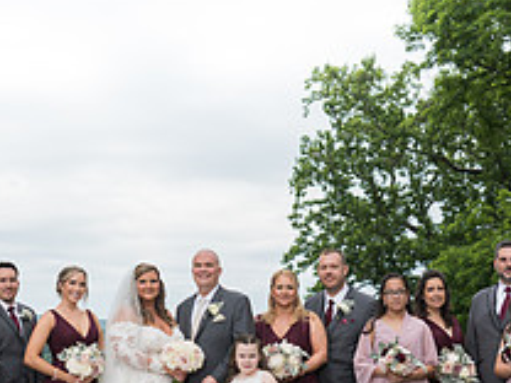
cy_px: 264
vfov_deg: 16.2
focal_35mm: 91
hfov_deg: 21.3
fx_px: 1343
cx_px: 113
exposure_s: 1/250
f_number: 4.5
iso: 64
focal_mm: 34
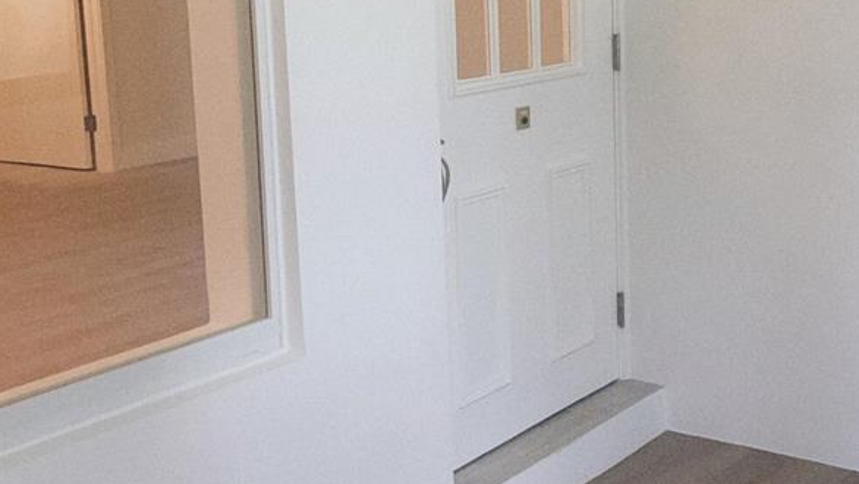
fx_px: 1321
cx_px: 658
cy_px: 138
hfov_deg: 35.1
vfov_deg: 20.6
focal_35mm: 58
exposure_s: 1/120
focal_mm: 5.1
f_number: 1.6
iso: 100
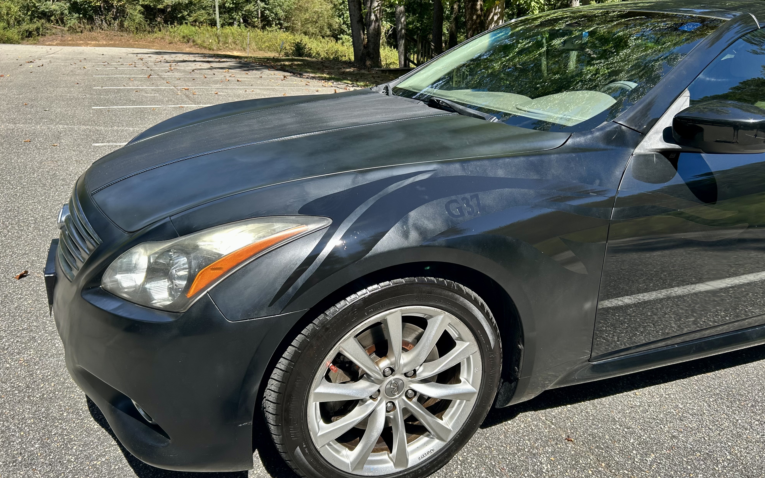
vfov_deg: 44.5
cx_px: 380
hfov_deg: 66.5
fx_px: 584
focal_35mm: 28
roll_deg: -0.1
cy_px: 254
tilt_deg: -19.2
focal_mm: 5.7
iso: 50
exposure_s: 1/1669
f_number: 1.5
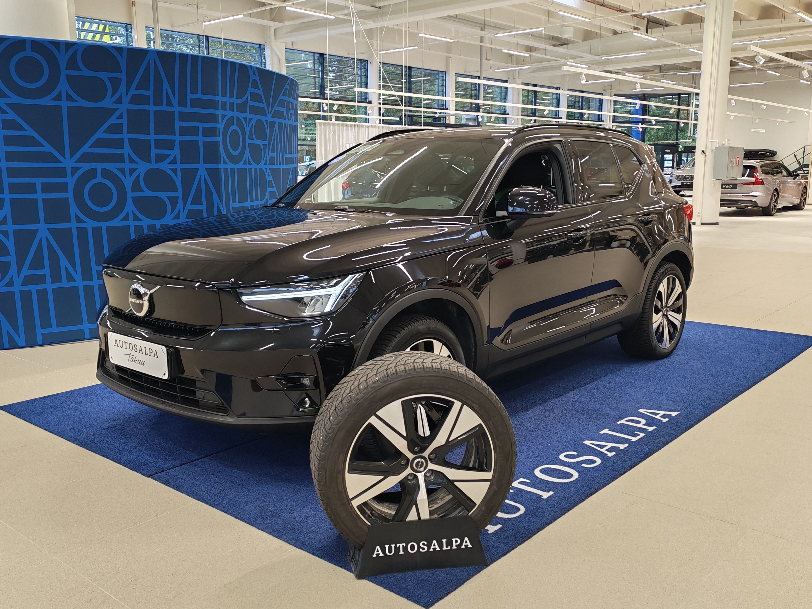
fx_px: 798
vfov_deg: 41.8
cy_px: 304
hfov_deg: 54.0
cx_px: 406
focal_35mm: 34
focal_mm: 6.12
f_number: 1.9
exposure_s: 1/100
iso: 400
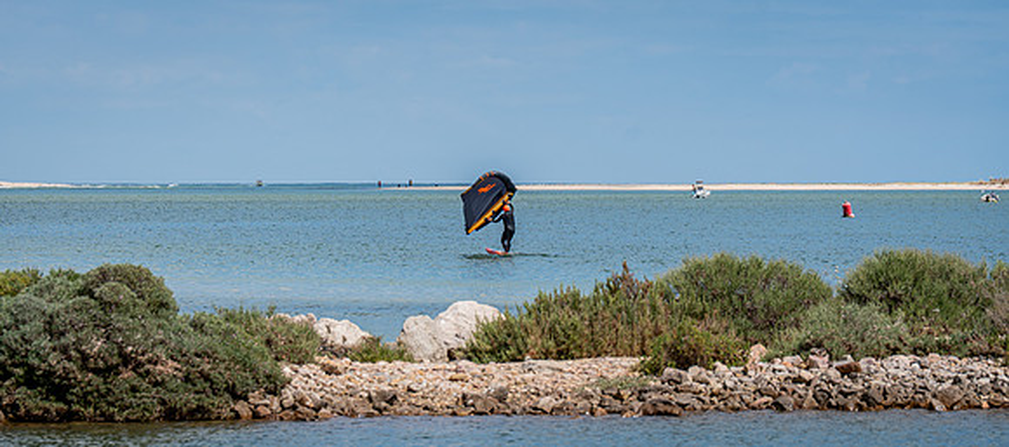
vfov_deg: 4.4
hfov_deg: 10.0
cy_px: 190
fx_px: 5789
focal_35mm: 227
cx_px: 491
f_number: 6.3
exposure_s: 1/1000
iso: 100
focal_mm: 200
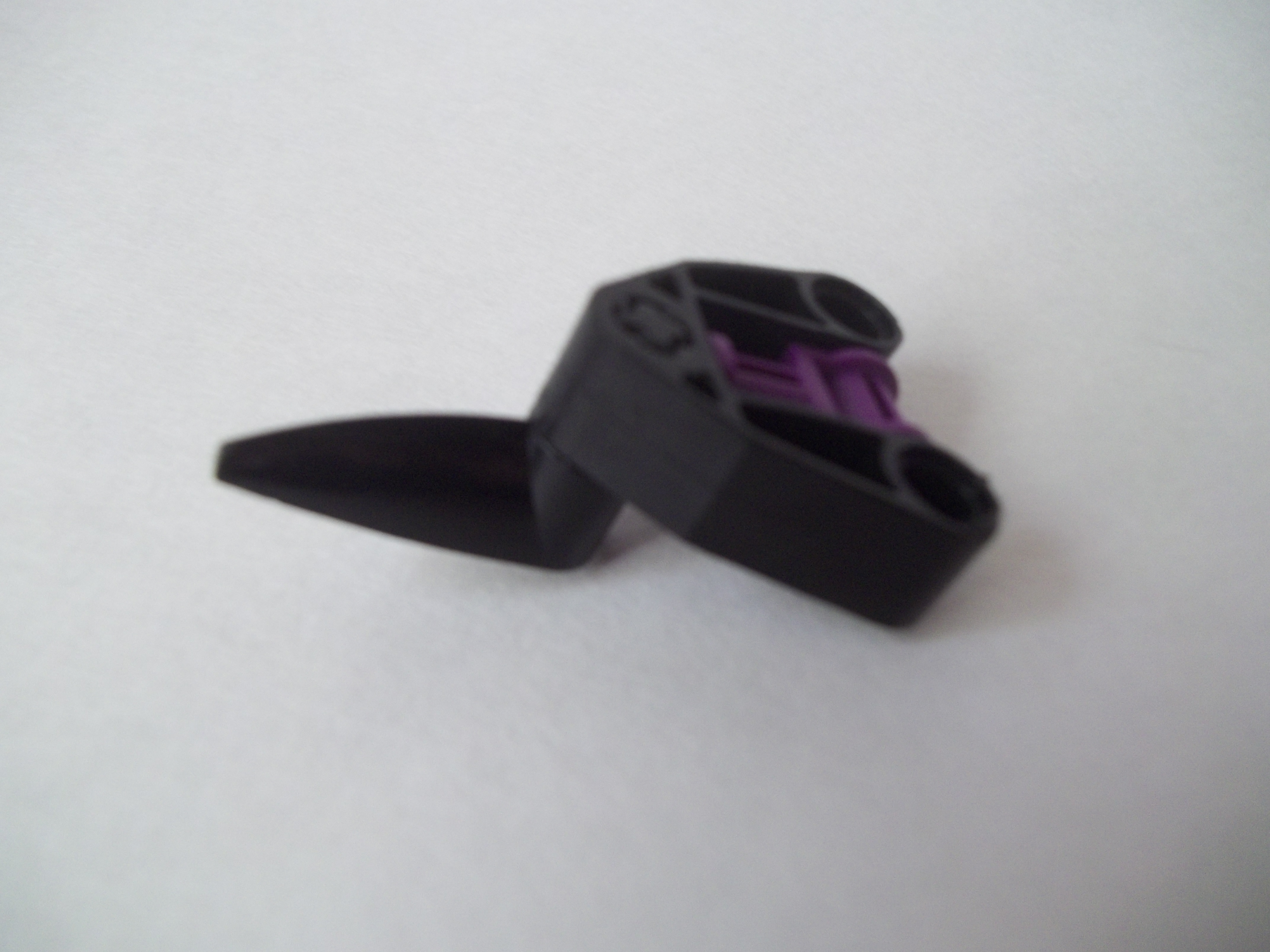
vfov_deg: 44.2
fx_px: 1174
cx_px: 635
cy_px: 476
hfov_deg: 56.8
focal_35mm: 32
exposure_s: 1/20
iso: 160
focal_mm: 5.7
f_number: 2.9
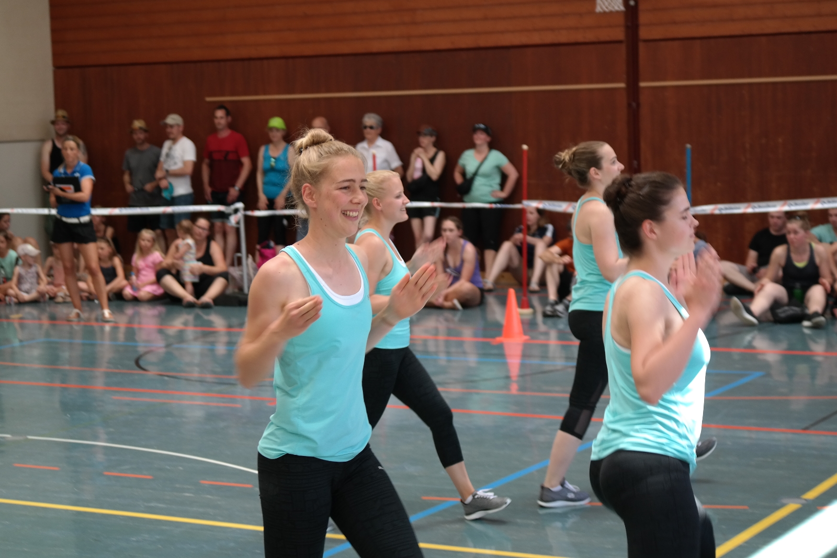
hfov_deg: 26.3
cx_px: 418
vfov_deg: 17.7
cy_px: 279
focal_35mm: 77
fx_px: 1790
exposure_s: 1/80
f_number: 4
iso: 200
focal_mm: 50
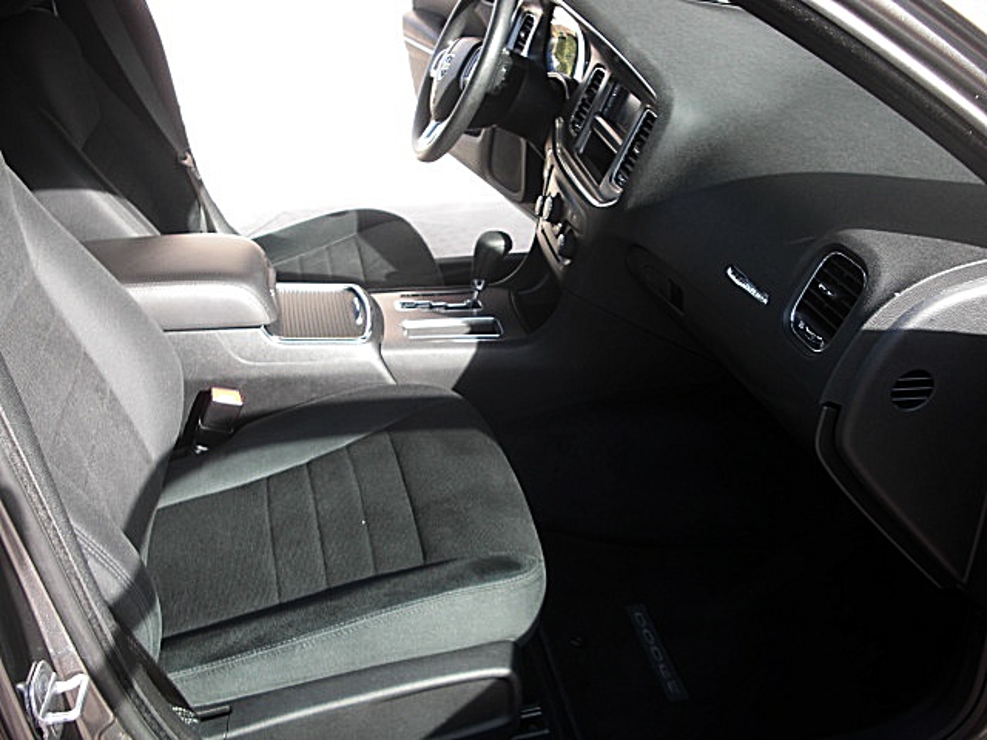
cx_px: 494
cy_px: 370
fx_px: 1026
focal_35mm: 36
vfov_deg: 39.7
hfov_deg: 51.4
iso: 50
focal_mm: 6.3
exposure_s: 1/100
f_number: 2.8
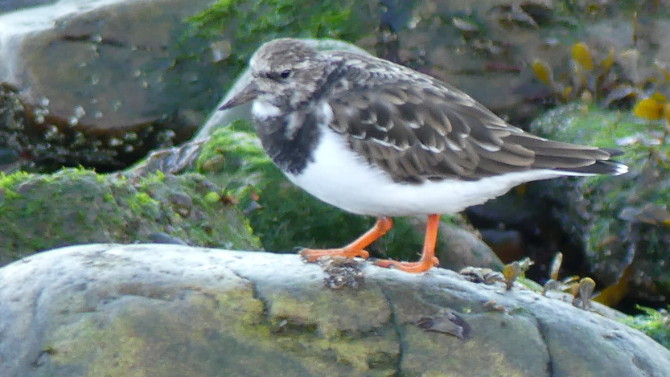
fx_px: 29746
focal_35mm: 1674
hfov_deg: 1.3
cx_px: 337
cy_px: 117
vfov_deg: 0.7
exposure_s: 1/125
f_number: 2.8
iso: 200
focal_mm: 108
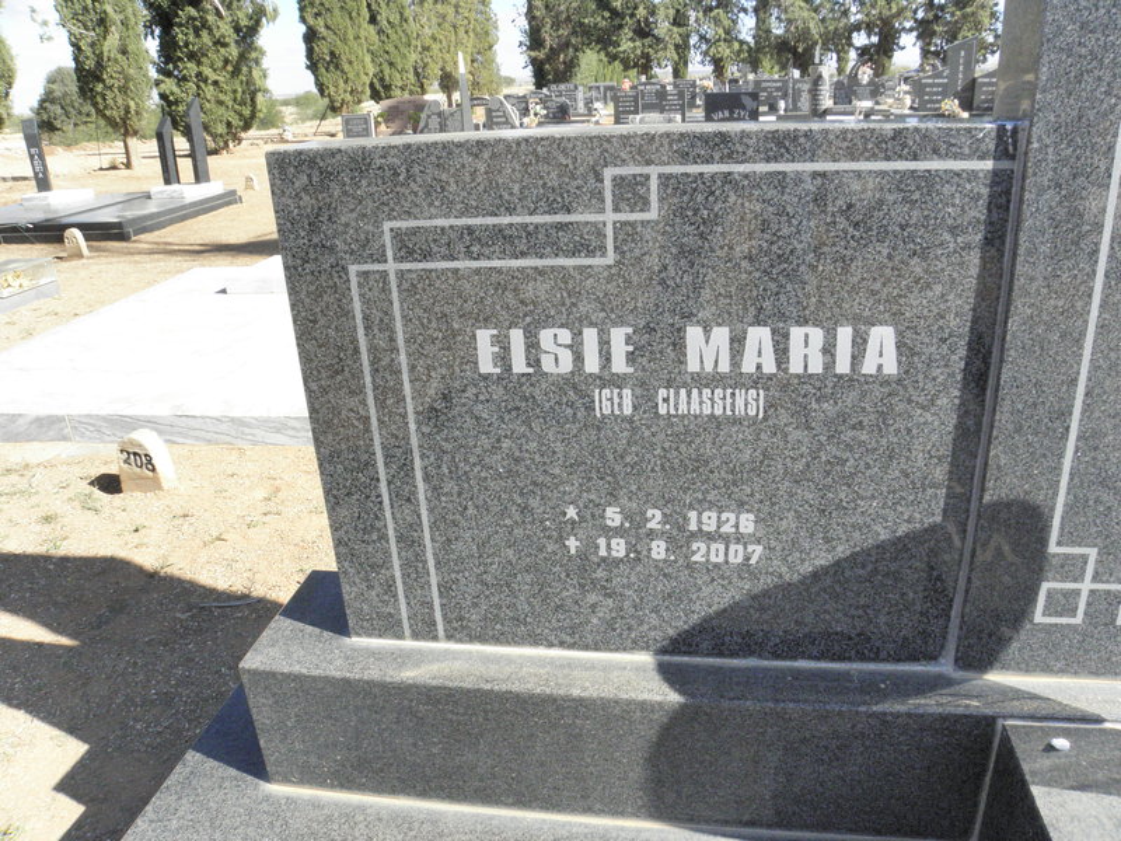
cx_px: 560
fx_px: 842
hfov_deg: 67.3
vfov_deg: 53.1
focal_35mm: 26
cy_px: 420
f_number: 6.3
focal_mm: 4.6
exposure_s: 1/400
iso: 200
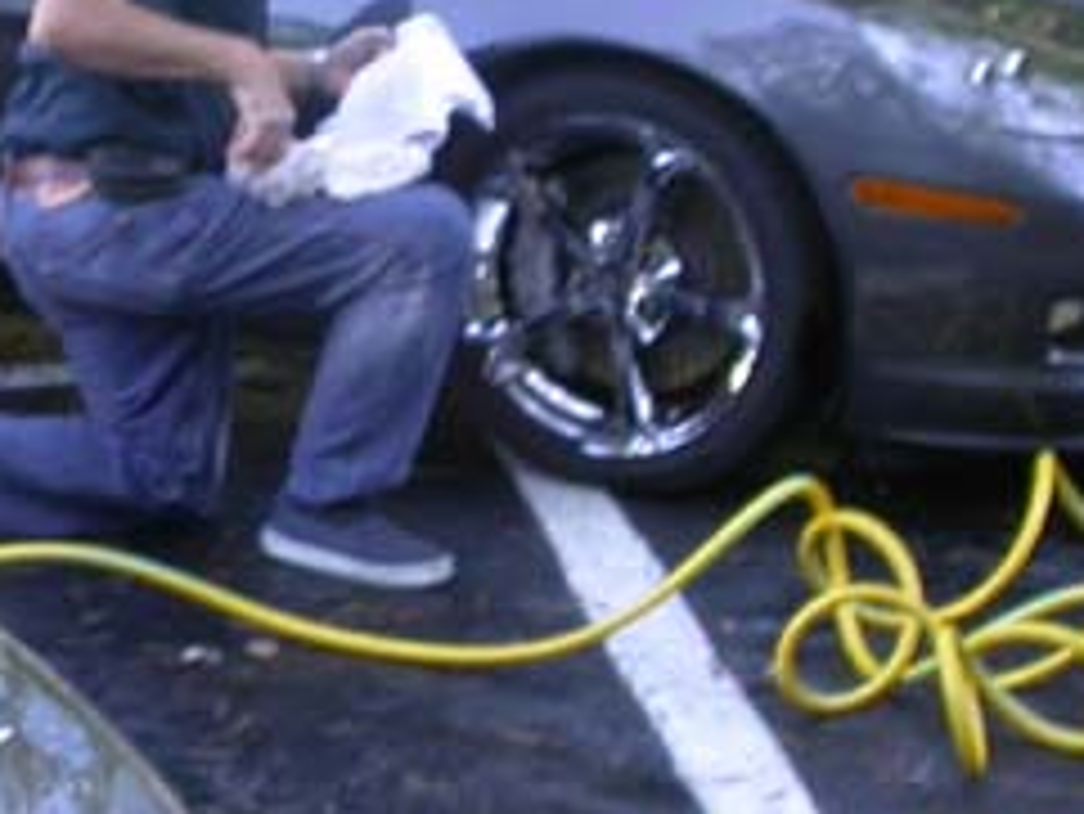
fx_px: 3948
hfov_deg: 15.5
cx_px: 135
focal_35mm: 126
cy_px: 297
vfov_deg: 11.8
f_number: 3.7
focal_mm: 7.85
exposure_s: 1/67.1
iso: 100
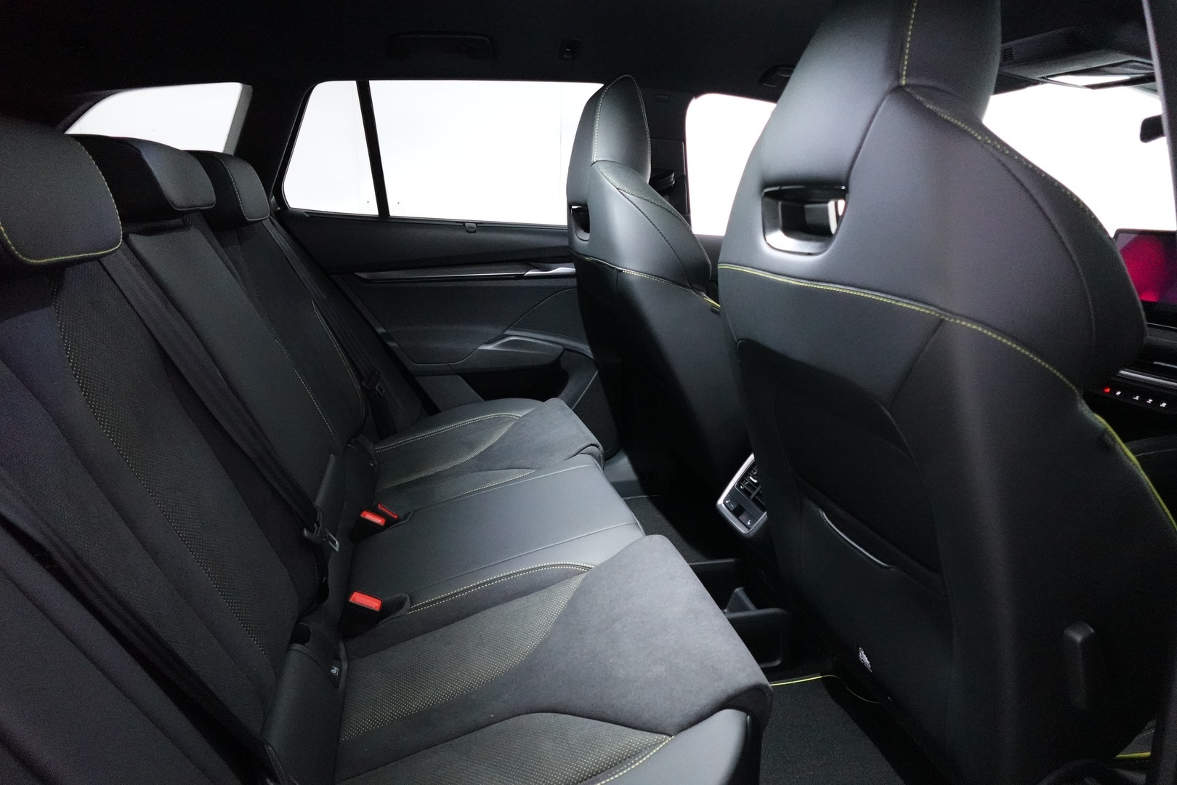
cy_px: 392
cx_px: 588
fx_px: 654
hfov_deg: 84.0
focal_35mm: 20
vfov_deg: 61.9
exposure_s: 1/80
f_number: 2
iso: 3200
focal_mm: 7.6
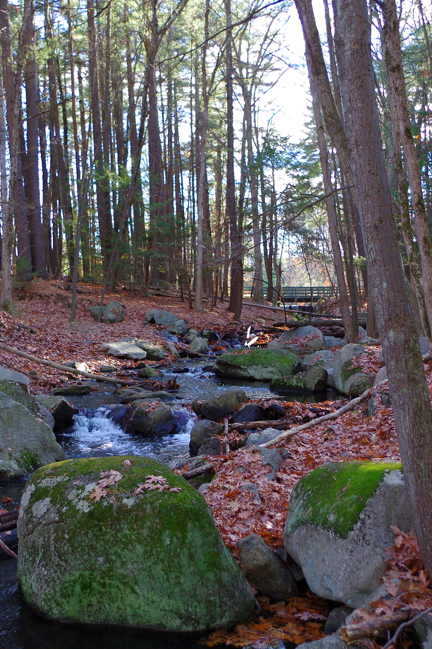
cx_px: 198
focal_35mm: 41
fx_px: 738
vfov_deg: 47.4
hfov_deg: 32.6
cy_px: 325
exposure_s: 1/50
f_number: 3.5
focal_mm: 18
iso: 100
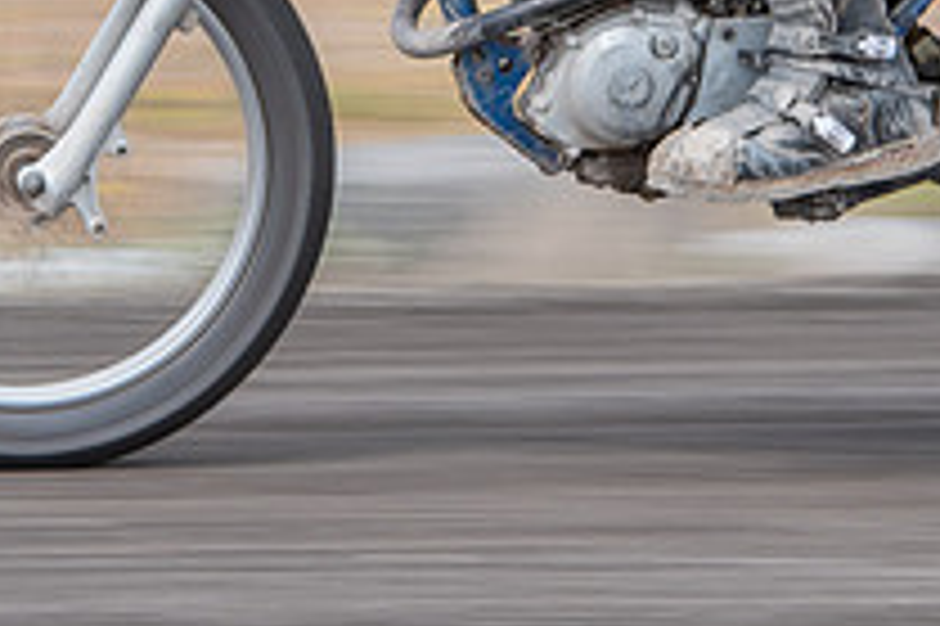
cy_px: -289
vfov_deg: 2.6
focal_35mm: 518
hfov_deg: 4.0
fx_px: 13515
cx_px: 407
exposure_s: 1/160
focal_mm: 150
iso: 200
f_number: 8
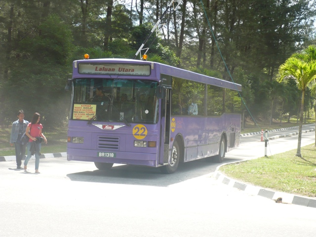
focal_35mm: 74
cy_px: 118
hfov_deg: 26.3
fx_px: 676
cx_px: 158
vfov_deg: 19.9
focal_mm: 12.2
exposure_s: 1/200
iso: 100
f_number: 4.2
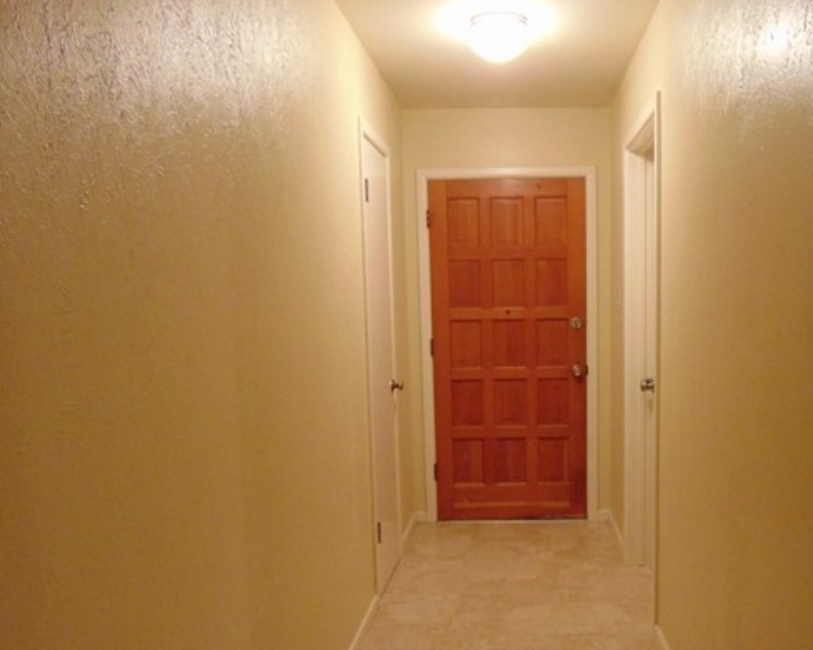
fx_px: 770
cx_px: 516
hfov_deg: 54.9
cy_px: 395
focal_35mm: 32
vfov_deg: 45.5
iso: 400
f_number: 3
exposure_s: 1/25
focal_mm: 4.5
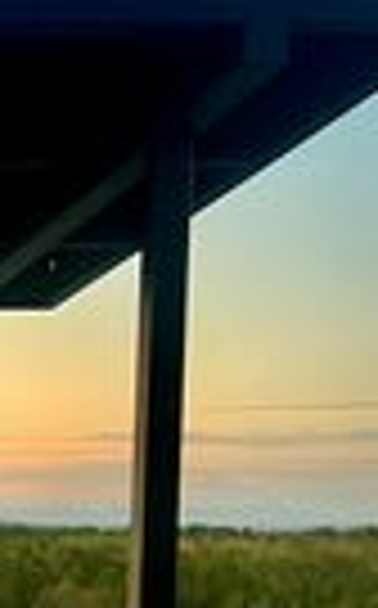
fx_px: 1687
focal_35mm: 102
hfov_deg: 11.1
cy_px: 624
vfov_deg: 19.7
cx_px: -468
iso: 400
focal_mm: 5.7
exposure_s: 1/60
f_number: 1.5
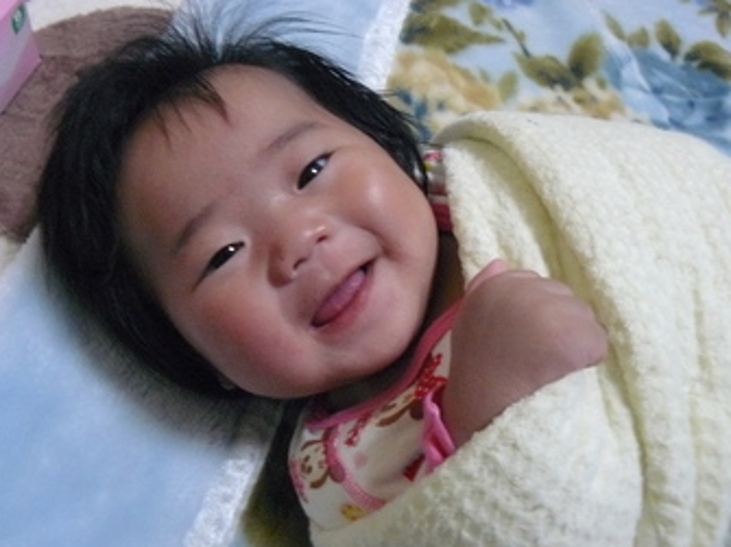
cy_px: 255
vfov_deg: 33.6
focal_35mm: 43
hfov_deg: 43.8
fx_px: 908
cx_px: 316
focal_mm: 6
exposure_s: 1/20
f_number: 2.8
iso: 400
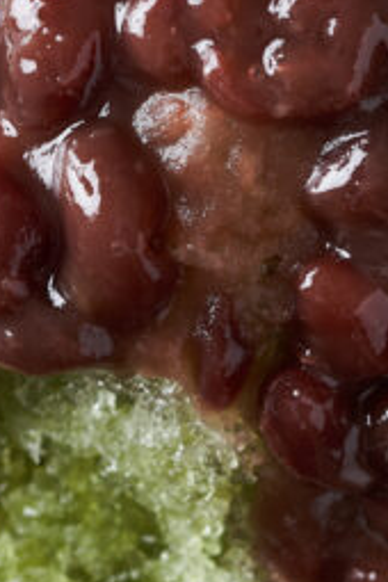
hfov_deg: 3.3
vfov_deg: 4.9
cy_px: 338
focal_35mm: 423
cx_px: 151
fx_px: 6838
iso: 100
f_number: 5.6
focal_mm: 90
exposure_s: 1/125
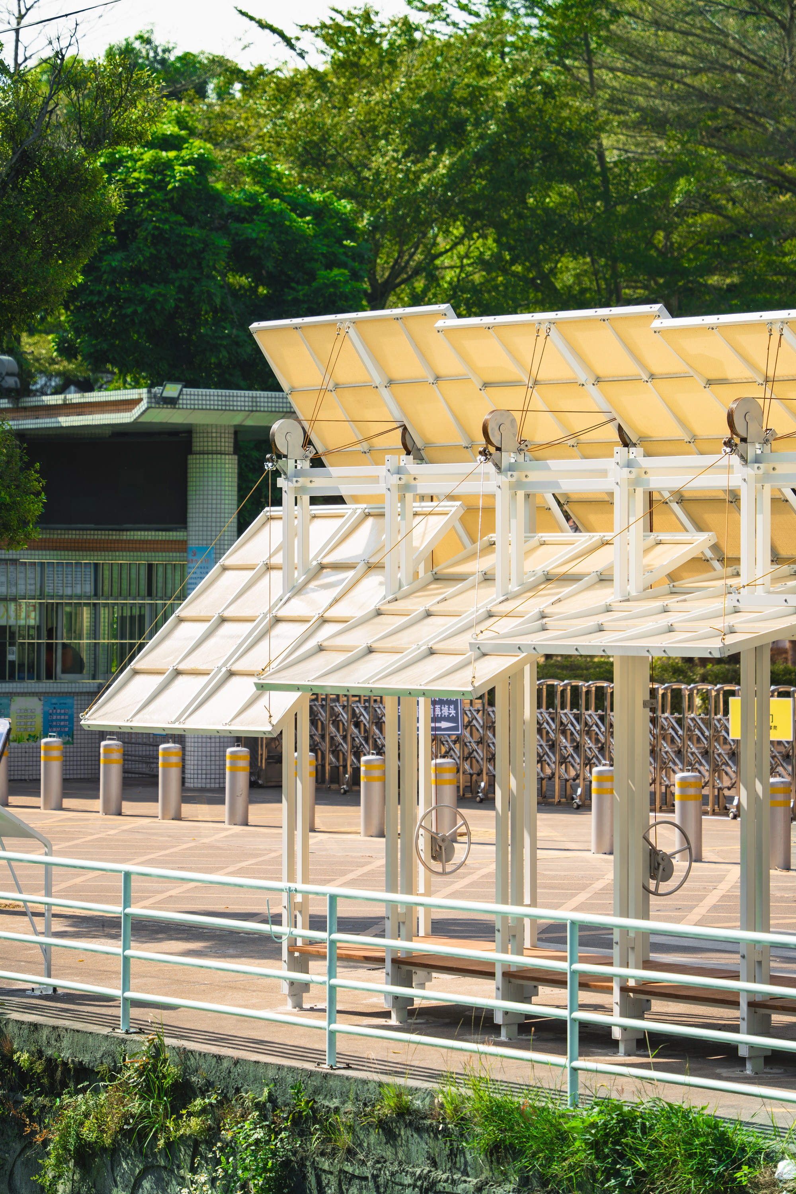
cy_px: 597
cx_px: 398
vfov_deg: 19.6
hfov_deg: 13.2
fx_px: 3450
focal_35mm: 104
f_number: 4.5
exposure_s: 1/500
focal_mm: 104
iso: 100
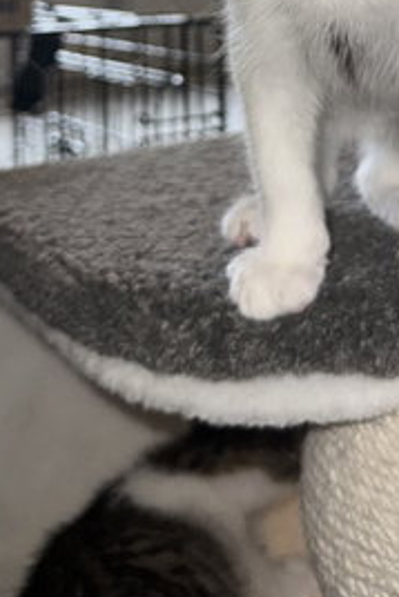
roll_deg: +0.8
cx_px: 392
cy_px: -37
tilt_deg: -1.3
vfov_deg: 29.6
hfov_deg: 21.2
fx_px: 1029
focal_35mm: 62
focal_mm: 6.76
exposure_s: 1/28
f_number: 1.78
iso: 50
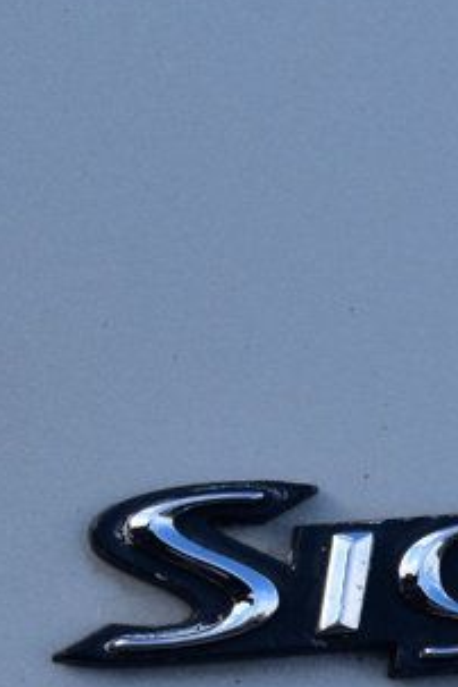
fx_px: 4064
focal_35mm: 213
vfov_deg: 9.6
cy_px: 633
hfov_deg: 6.3
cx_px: 932
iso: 400
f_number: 10
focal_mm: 42
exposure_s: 1/320
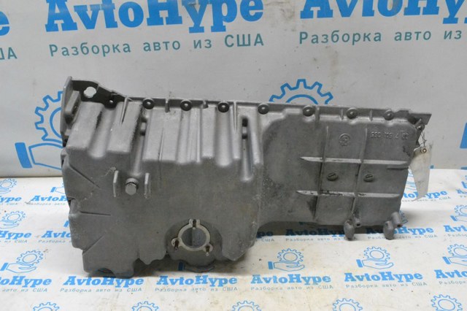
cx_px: 234
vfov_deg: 39.9
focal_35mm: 33
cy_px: 156
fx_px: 428
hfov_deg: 57.2
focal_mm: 22
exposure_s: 1/100
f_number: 13
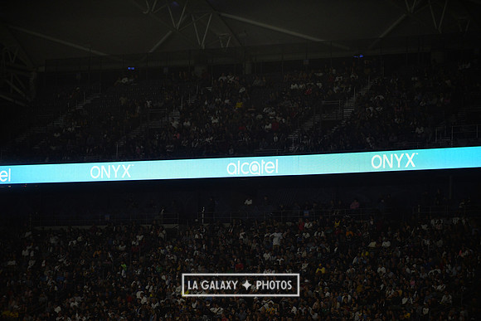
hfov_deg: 11.4
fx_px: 2405
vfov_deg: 7.6
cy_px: 160
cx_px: 240
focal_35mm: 180
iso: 1600
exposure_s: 1/3200
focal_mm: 180
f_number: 2.8
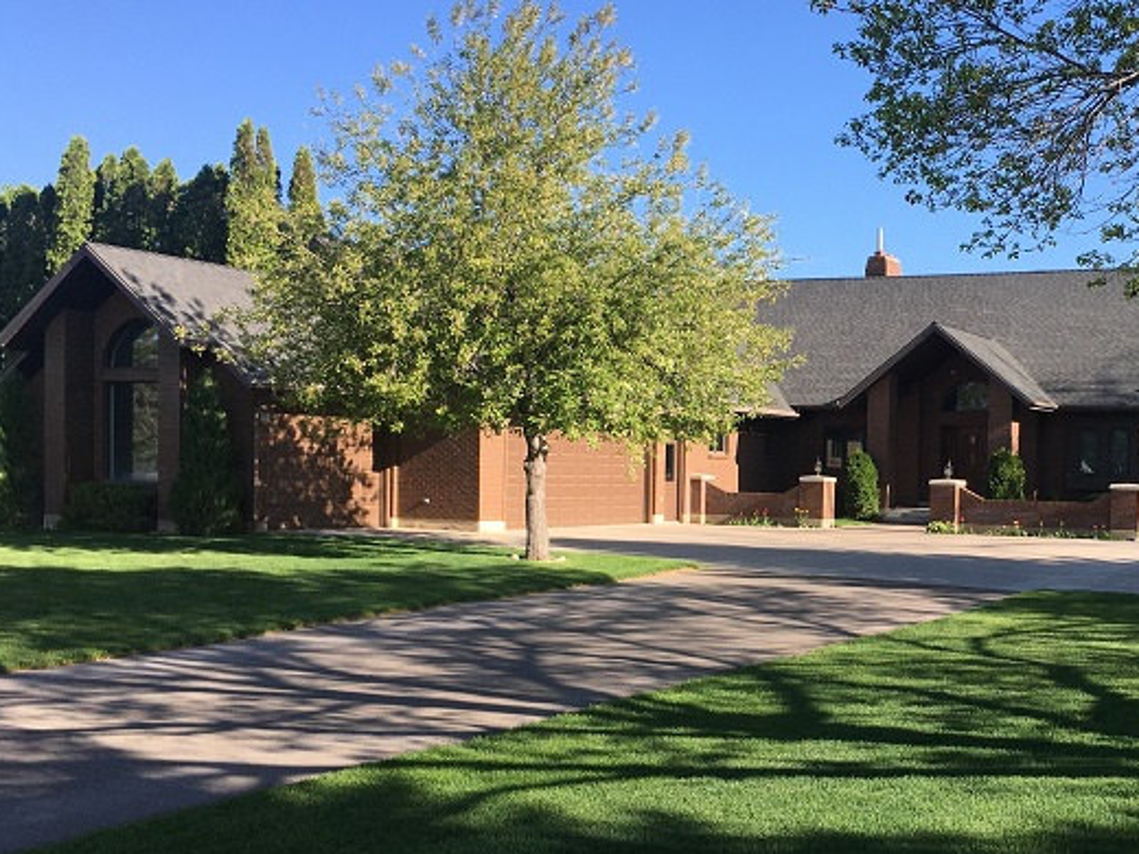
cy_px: 522
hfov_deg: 40.9
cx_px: 853
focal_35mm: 45
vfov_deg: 32.1
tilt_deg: -1.7
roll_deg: -1.7
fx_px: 1481
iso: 25
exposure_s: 1/793
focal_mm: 4.15
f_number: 2.2
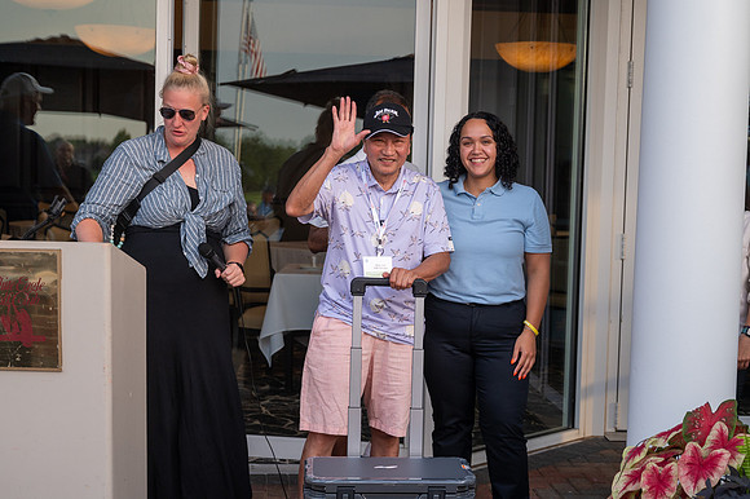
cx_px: 399
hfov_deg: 33.9
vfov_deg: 23.0
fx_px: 1229
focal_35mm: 59
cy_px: 280
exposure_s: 1/500
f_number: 4
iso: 500
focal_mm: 49
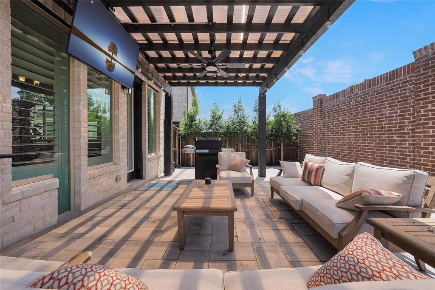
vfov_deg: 81.2
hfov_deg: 104.2
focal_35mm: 14
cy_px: 145
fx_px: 169
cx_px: 218
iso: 100
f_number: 9
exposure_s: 1/30
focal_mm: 14
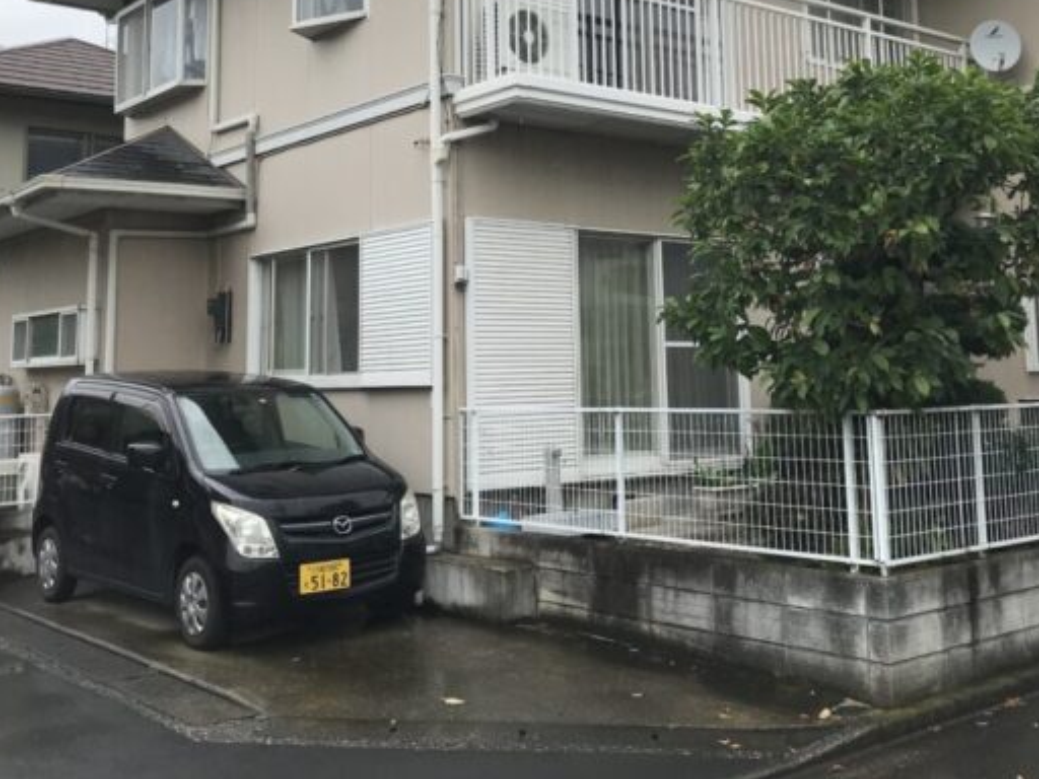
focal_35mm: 42
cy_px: 197
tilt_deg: +10.4
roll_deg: +3.6
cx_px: 564
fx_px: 1261
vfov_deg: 33.7
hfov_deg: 44.7
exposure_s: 1/785
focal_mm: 3.99
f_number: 1.8
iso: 20
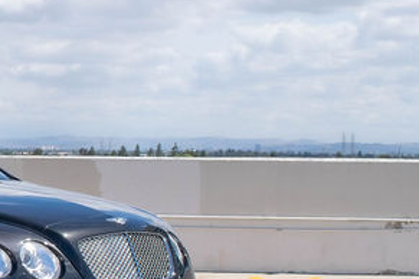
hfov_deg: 16.3
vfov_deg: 11.6
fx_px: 1373
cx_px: -138
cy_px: 127
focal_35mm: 118
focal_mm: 22
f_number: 7.1
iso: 400
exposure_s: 1/2000
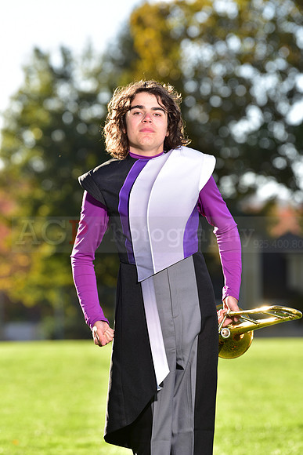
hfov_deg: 6.9
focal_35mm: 200
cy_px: 228
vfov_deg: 10.3
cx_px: 152
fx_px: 2523
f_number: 5
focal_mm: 200
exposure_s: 1/200
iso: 80
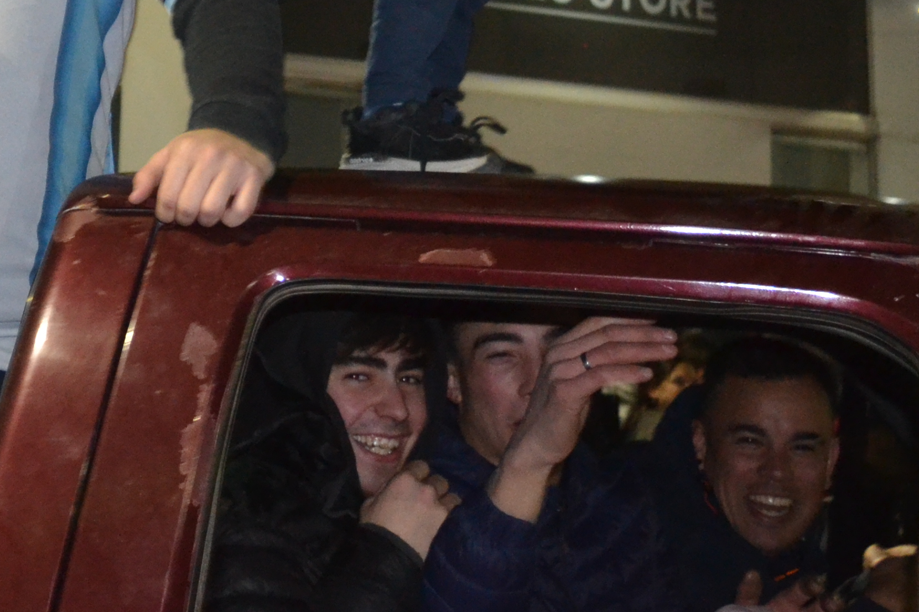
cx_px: -37
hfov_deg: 22.3
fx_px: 2230
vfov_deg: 15.3
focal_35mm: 87
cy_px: -40
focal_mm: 21
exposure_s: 1/60
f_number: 3.8
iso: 1800
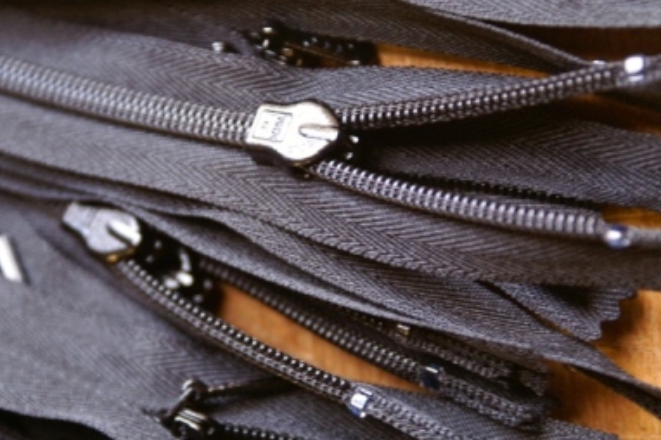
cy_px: 234
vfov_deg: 11.1
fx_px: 2256
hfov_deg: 16.7
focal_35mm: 123
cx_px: 313
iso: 800
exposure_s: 1/25
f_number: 5.6
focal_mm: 70
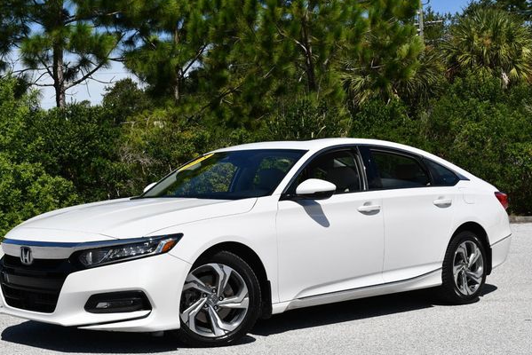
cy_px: 183
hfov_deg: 32.4
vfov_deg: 21.9
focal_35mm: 62
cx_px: 255
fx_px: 917
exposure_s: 1/320
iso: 100
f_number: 9
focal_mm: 29
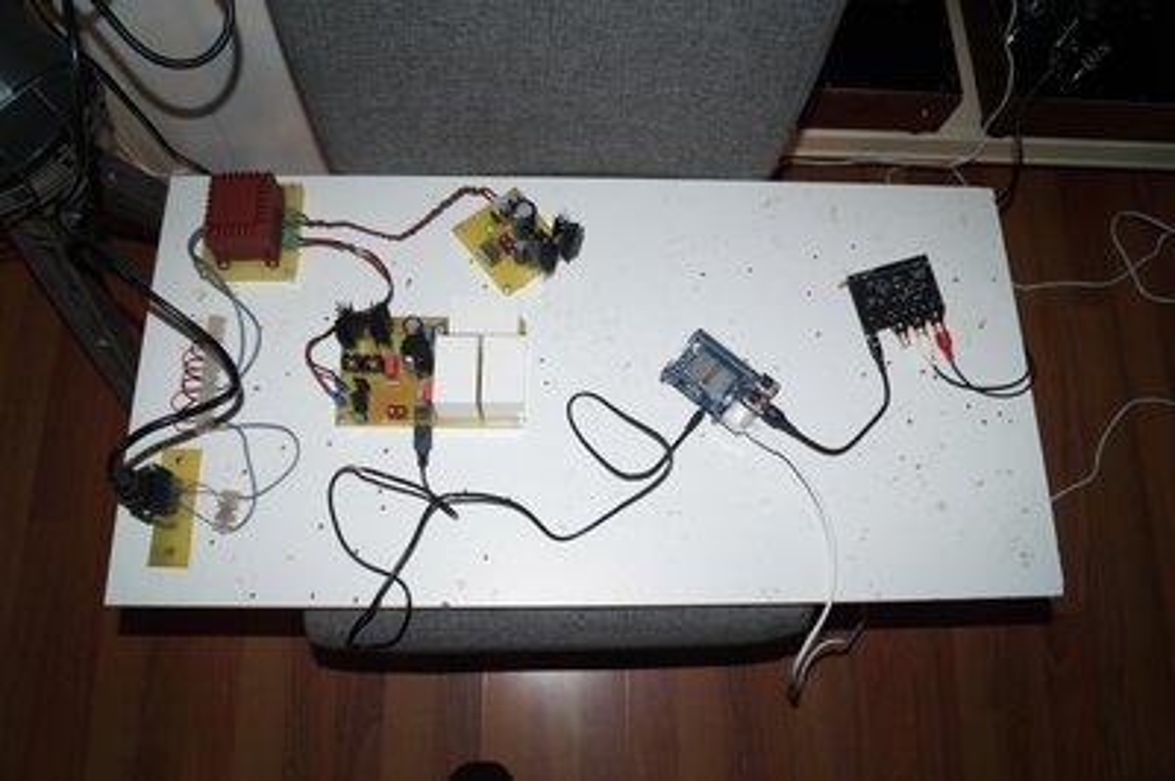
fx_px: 881
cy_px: 390
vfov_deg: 47.9
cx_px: 588
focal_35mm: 27
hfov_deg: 67.4
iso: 400
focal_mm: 18
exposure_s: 1/125
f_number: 3.5
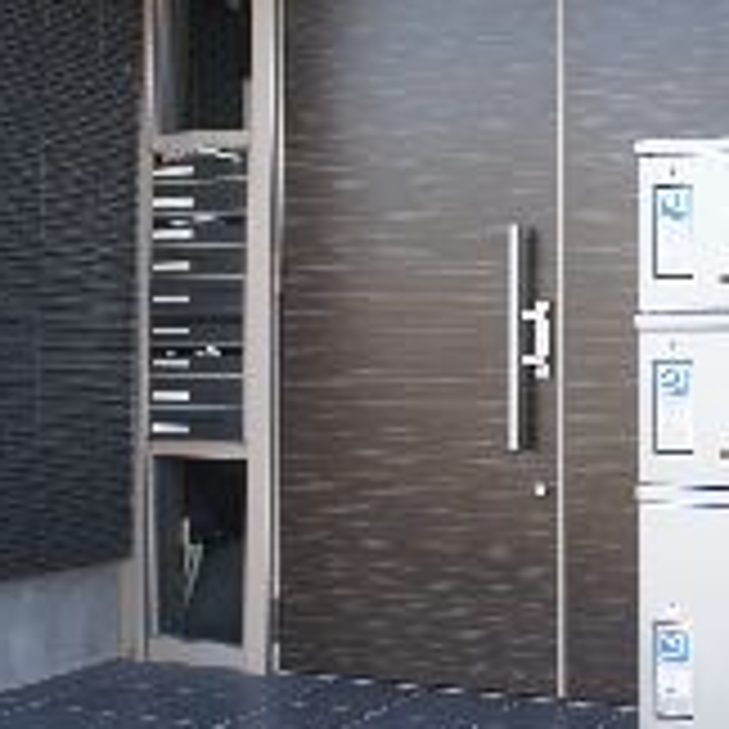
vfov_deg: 27.2
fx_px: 1501
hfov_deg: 27.0
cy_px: 270
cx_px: 522
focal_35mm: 63
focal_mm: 16
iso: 200
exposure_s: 1/125
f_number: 5.6
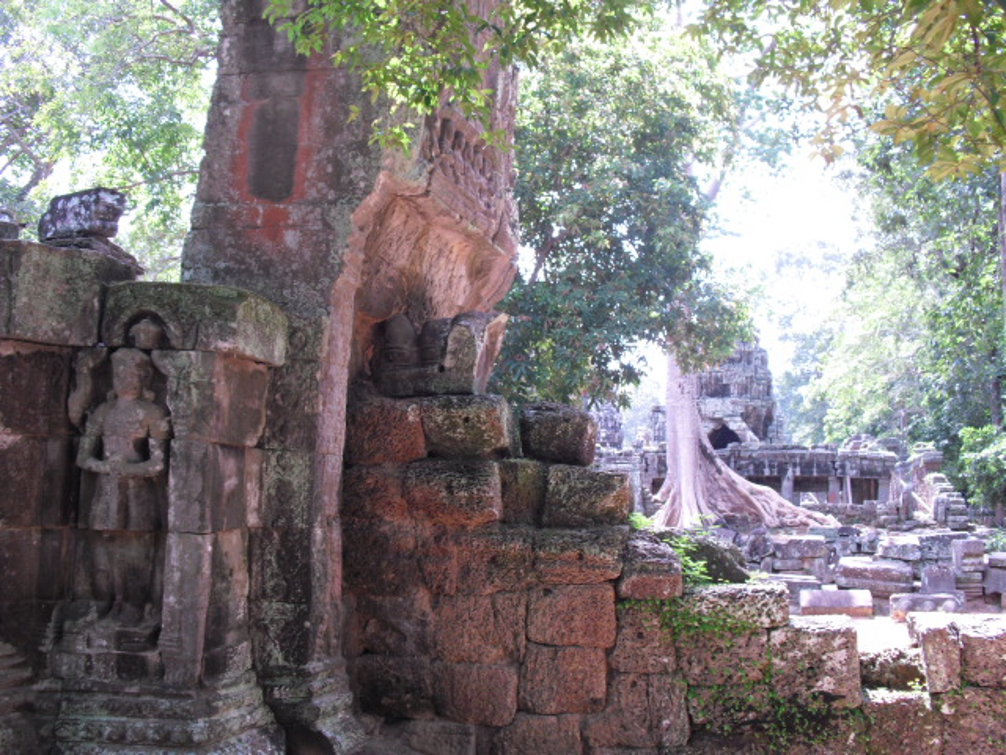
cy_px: 378
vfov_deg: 39.7
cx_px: 503
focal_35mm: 36
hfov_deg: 51.4
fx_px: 1046
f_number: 3.1
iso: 100
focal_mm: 6.3
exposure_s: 1/100
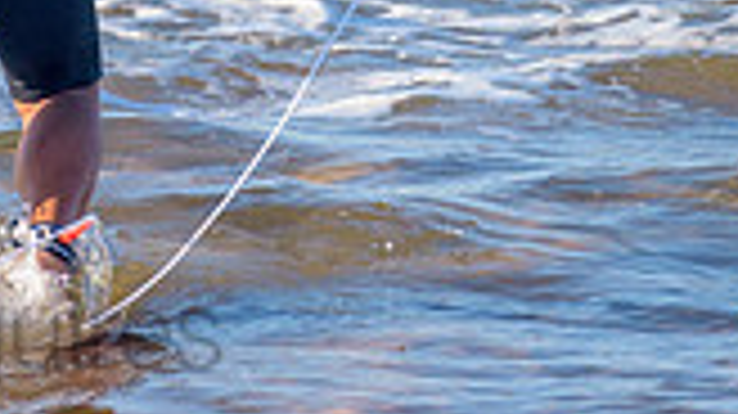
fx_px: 36159
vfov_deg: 0.7
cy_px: -416
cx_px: -126
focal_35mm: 1849
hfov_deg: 1.2
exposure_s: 1/2000
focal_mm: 500
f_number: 5.6
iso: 450
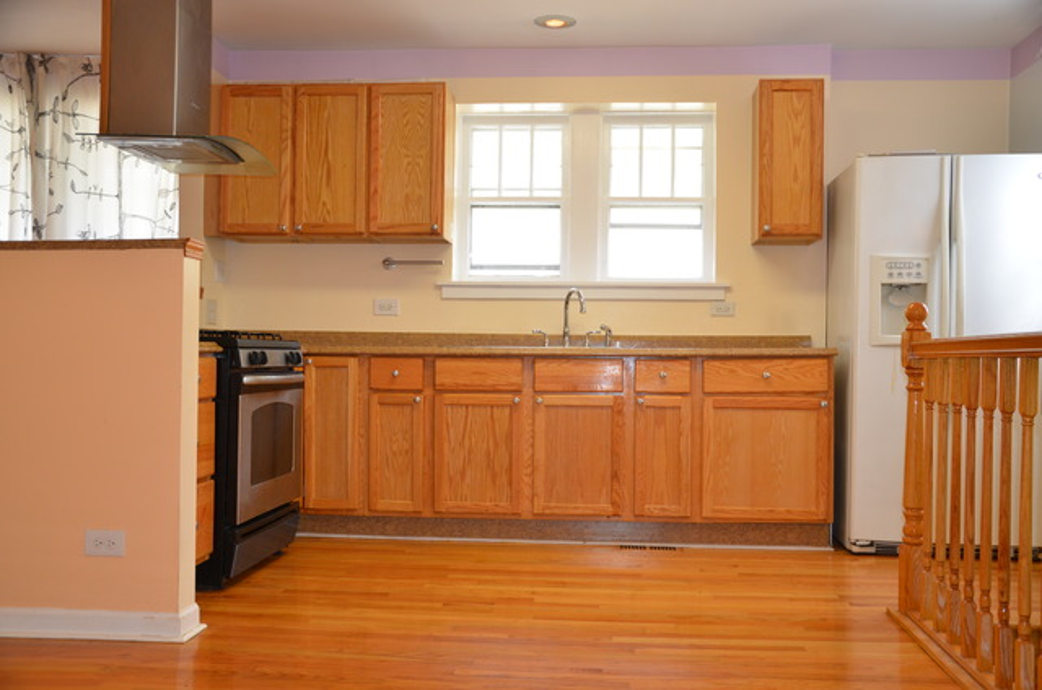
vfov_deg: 36.7
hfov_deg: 53.2
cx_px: 521
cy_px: 345
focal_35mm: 36
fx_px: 1040
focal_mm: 24
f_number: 3.8
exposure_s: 1/60
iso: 500
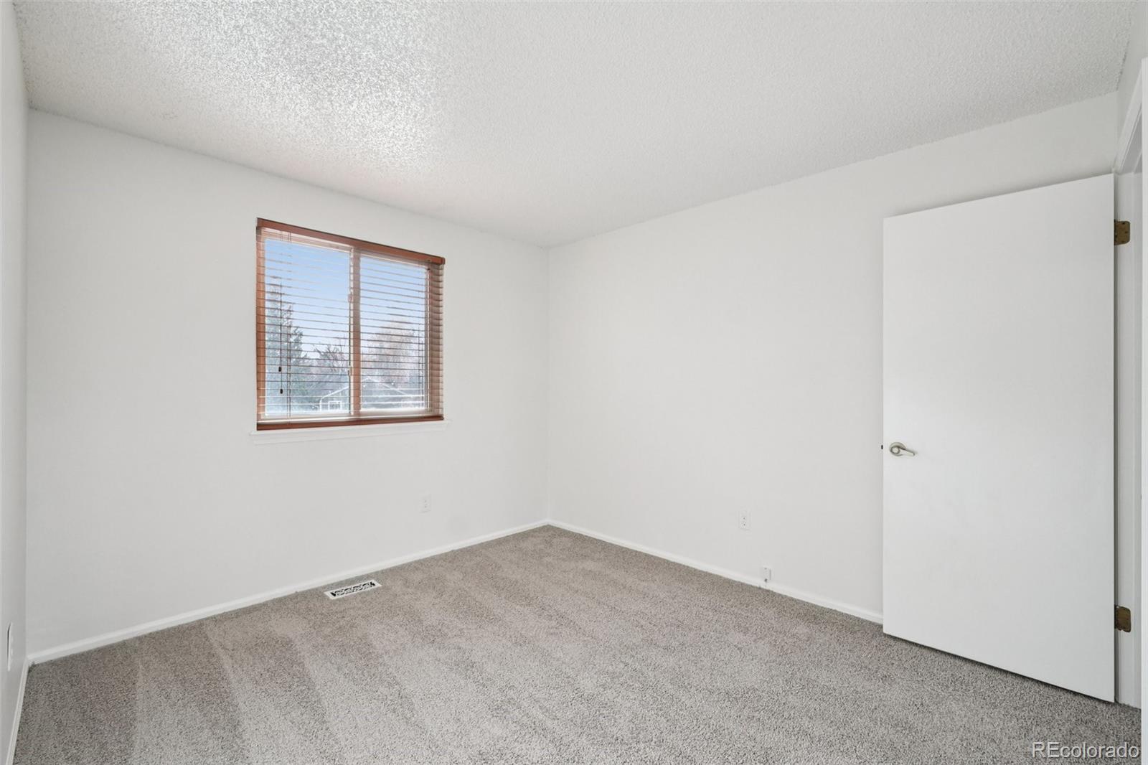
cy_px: 382
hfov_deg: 100.4
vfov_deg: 77.3
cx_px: 574
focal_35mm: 15
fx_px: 478
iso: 800
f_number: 8
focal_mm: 10
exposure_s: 1/6
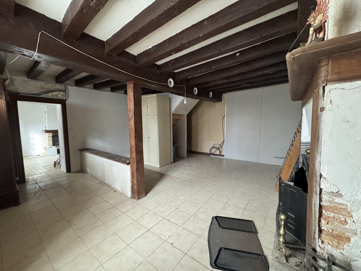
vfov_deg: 85.7
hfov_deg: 102.1
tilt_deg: -3.0
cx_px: 180
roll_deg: +1.5
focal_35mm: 14
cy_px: 136
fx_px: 146
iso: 800
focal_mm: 2.22
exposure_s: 1/60
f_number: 2.2
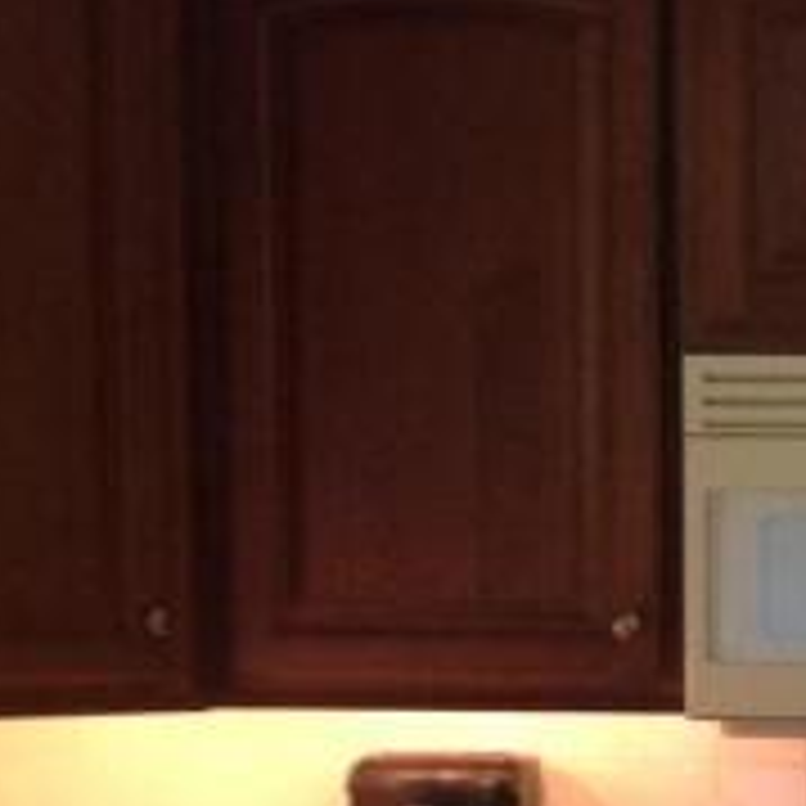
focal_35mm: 177
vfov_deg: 9.8
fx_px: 4663
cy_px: 919
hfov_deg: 9.8
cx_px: 910
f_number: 2.4
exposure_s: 1/15
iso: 100
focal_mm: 4.28
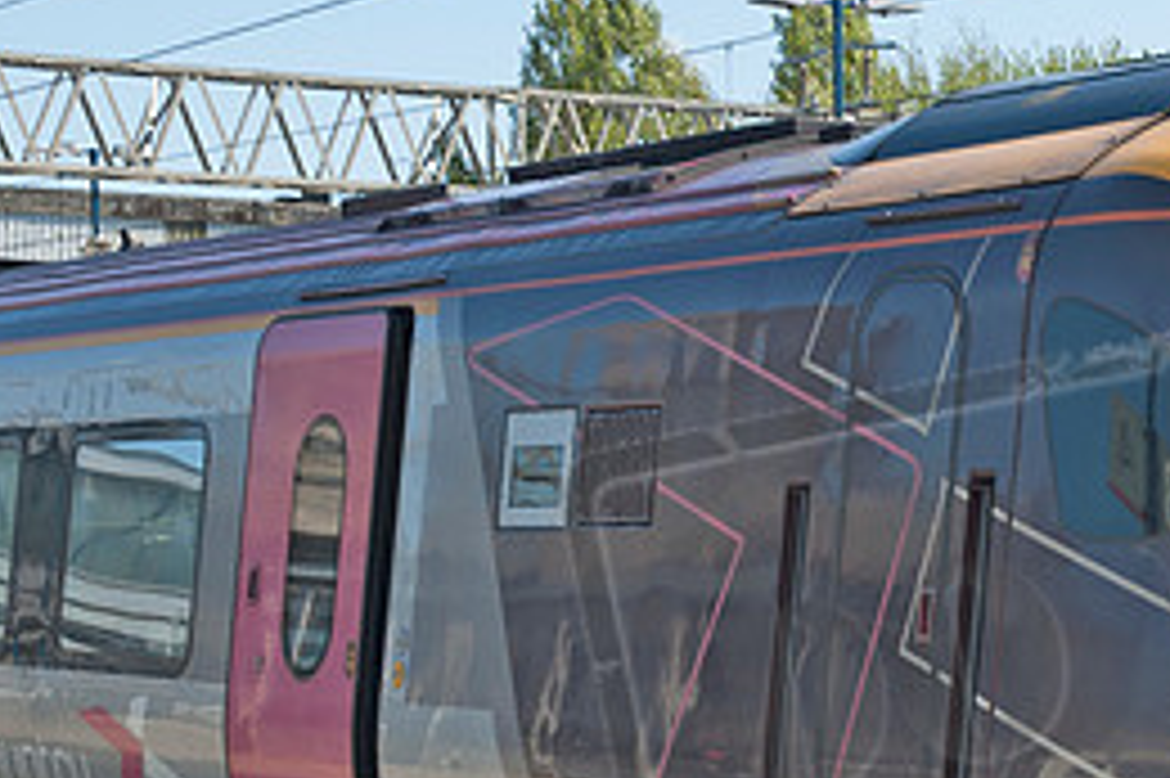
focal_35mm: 117
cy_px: 769
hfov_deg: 17.0
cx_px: 1210
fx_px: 3804
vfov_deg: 11.6
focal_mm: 35
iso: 200
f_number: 7.1
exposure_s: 1/200
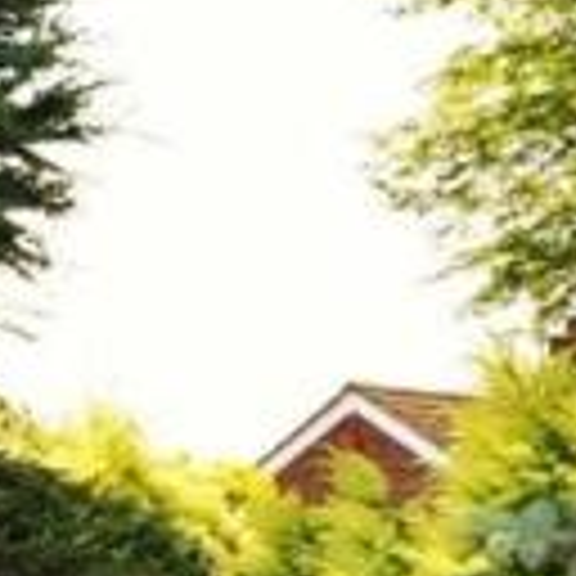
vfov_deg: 14.4
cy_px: 709
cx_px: -646
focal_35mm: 117
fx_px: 2203
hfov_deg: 12.7
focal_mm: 18
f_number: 7.1
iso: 100
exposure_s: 1/200
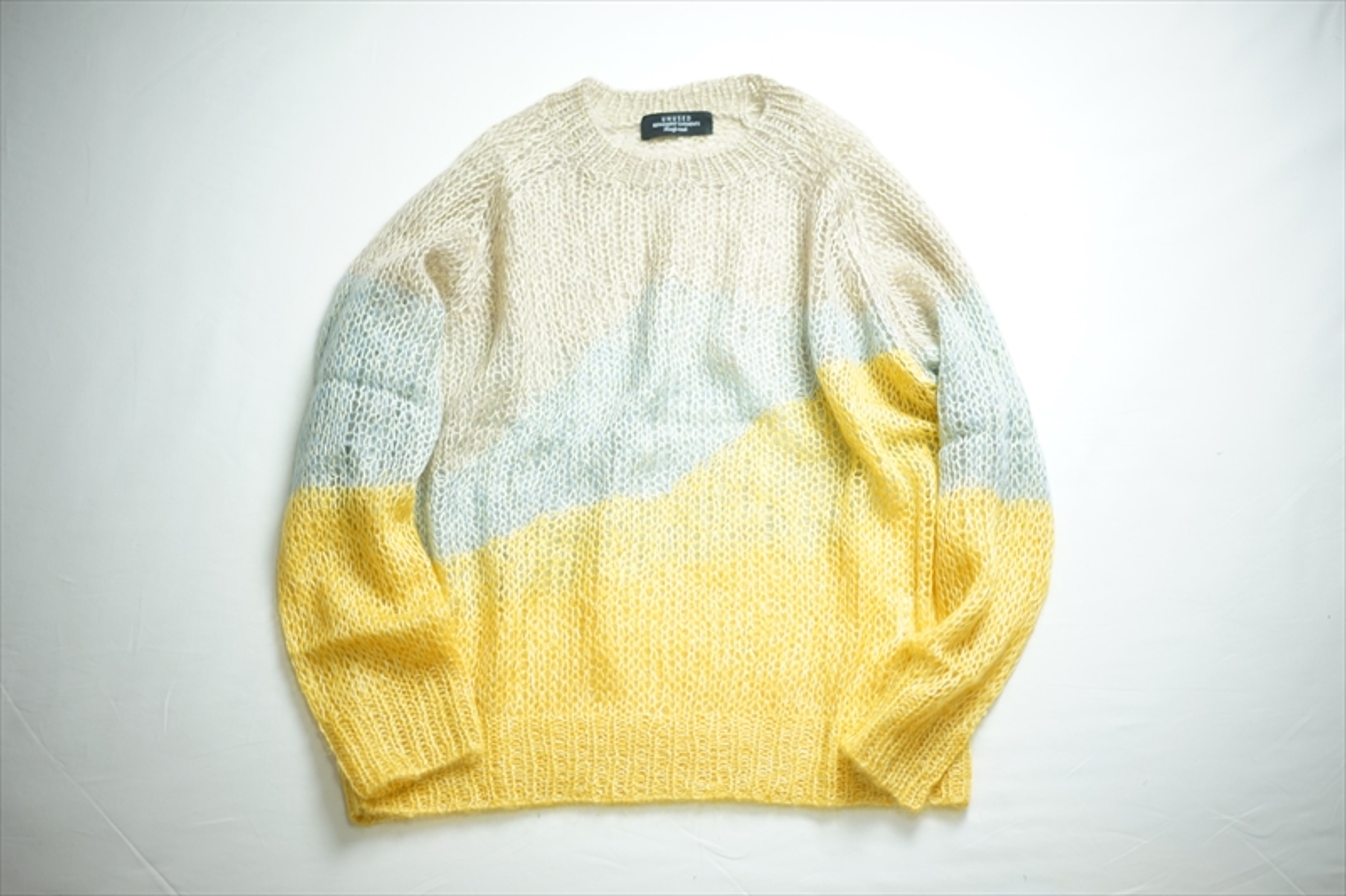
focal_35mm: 55
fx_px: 2056
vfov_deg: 24.6
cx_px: 673
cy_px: 448
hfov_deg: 36.3
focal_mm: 55
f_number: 1.8
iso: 100
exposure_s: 1/100
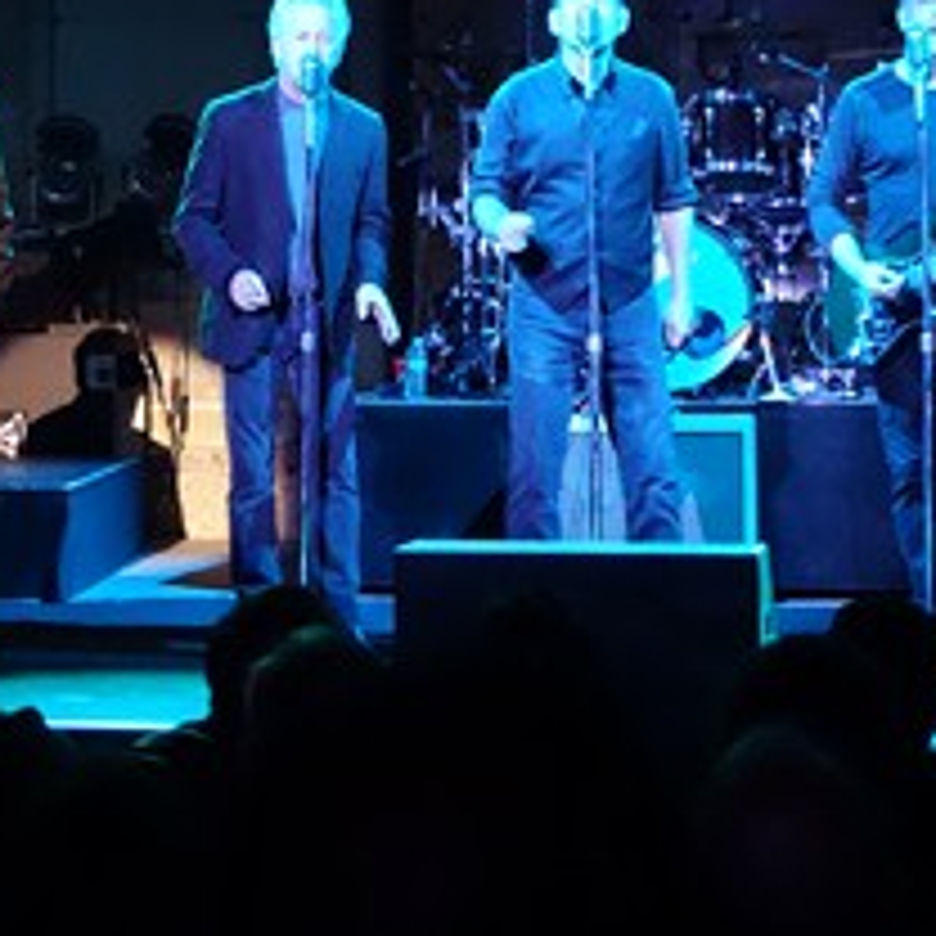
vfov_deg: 14.0
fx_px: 3763
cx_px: 261
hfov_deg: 14.1
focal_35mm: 123
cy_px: 79
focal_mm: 19.1
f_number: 3.2
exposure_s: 1/100
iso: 3200
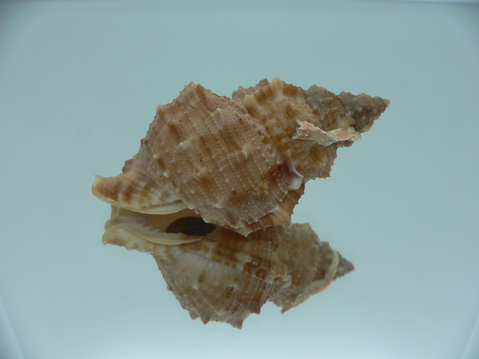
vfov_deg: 40.7
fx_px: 484
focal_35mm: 35
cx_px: 240
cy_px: 180
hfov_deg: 52.6
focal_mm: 4.6
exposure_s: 1/60
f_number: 2.8
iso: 80
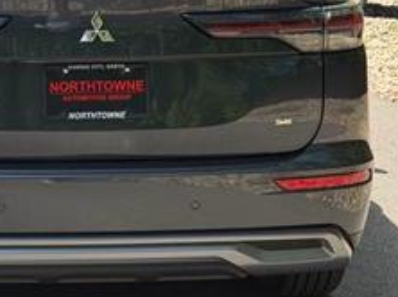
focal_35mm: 109
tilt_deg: -8.4
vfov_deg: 13.5
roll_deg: +1.6
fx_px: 1252
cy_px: 75
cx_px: 41
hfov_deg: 17.8
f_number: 1.78
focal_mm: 6.76
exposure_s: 1/1715
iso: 64
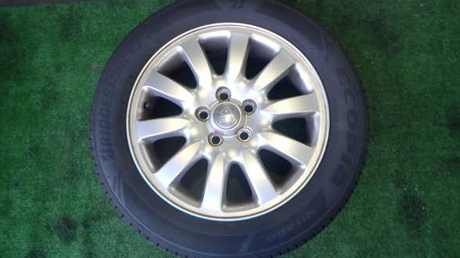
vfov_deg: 41.4
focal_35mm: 28
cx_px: 228
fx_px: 341
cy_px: 126
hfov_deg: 67.9
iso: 200
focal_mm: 4.5
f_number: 2
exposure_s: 1/80
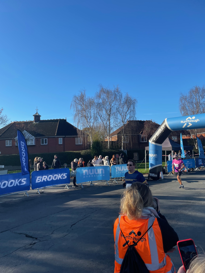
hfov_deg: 53.1
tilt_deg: +1.4
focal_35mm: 26
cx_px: 102
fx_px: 205
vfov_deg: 67.3
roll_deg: +3.4
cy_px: 136
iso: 32
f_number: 1.6
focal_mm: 4.2
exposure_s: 1/1825
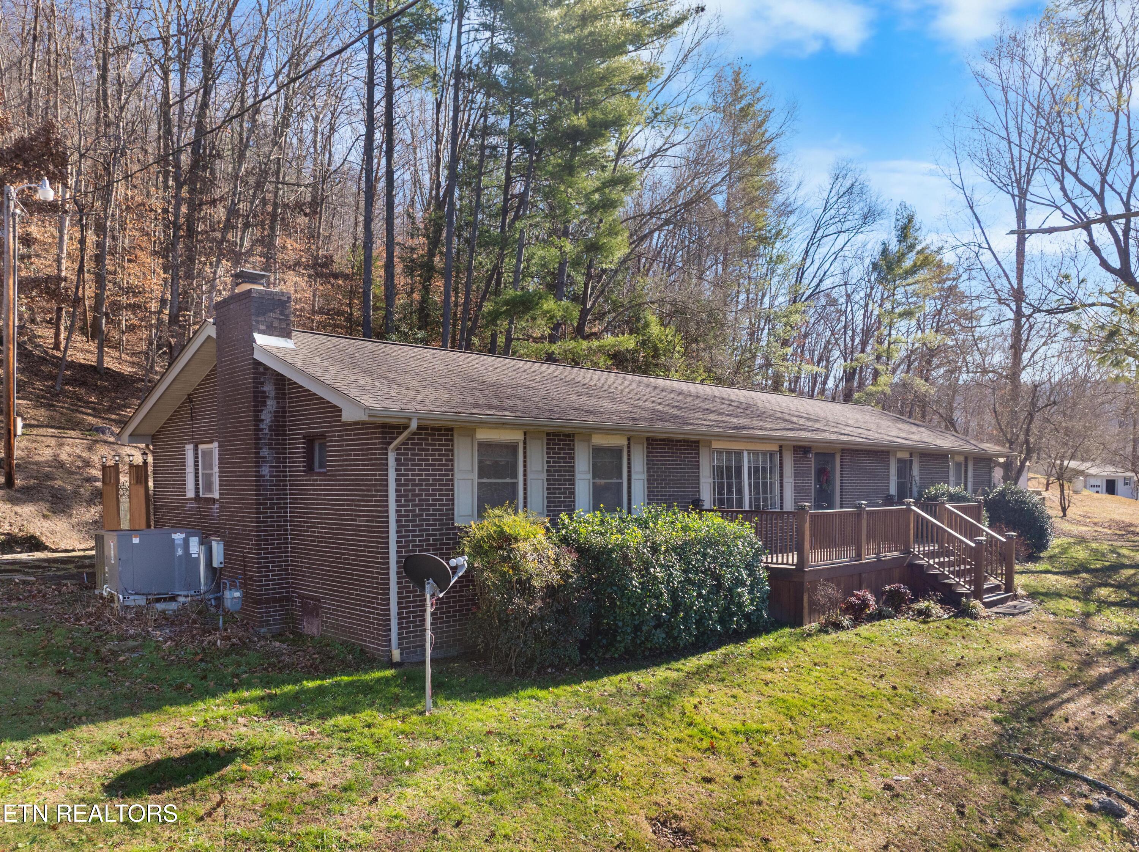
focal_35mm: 24
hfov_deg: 71.6
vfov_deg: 56.8
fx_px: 789
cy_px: 426
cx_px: 570
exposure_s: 1/160
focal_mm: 12.29
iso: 160
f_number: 2.8
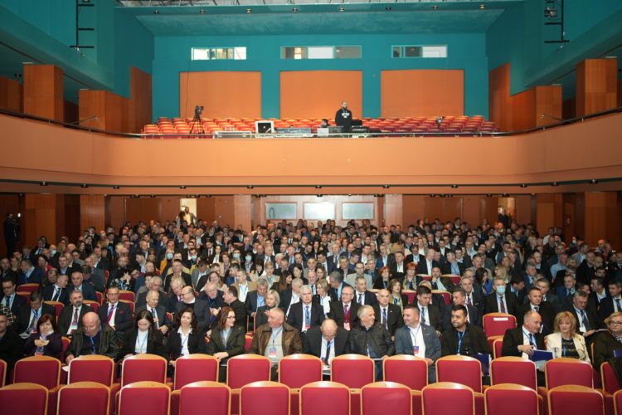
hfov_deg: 54.4
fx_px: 605
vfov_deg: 37.9
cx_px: 311
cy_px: 208
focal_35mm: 35
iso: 1000
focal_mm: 35
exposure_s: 1/200
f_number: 1.4
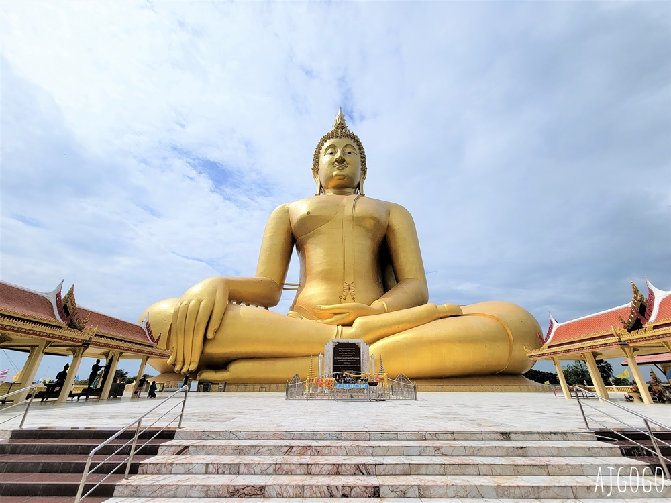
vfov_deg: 89.9
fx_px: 252
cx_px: 336
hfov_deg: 106.2
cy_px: 252
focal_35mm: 13
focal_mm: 2.2
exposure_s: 1/7503
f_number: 2.2
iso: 50
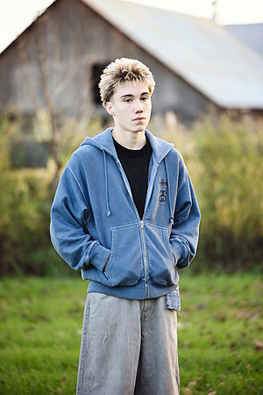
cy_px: 198
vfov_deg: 11.4
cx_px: 132
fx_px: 1972
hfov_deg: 7.6
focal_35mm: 180
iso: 640
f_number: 2.8
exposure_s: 1/640
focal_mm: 180
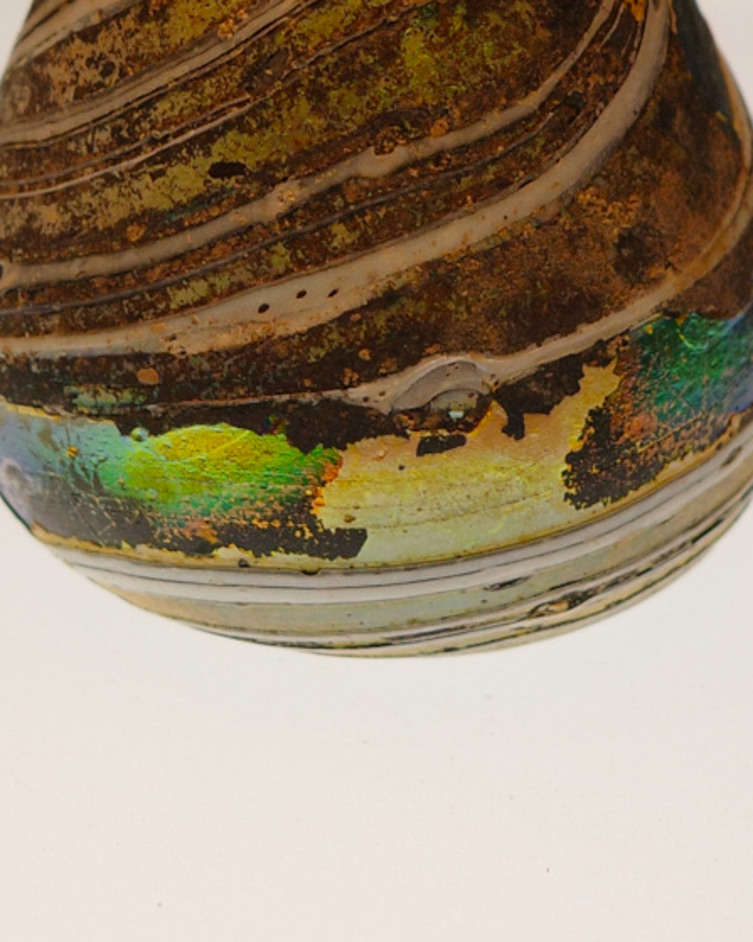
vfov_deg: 14.5
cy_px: -187
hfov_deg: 12.0
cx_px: 349
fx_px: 3595
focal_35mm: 129
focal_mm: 26
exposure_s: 1/40
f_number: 2.8
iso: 400
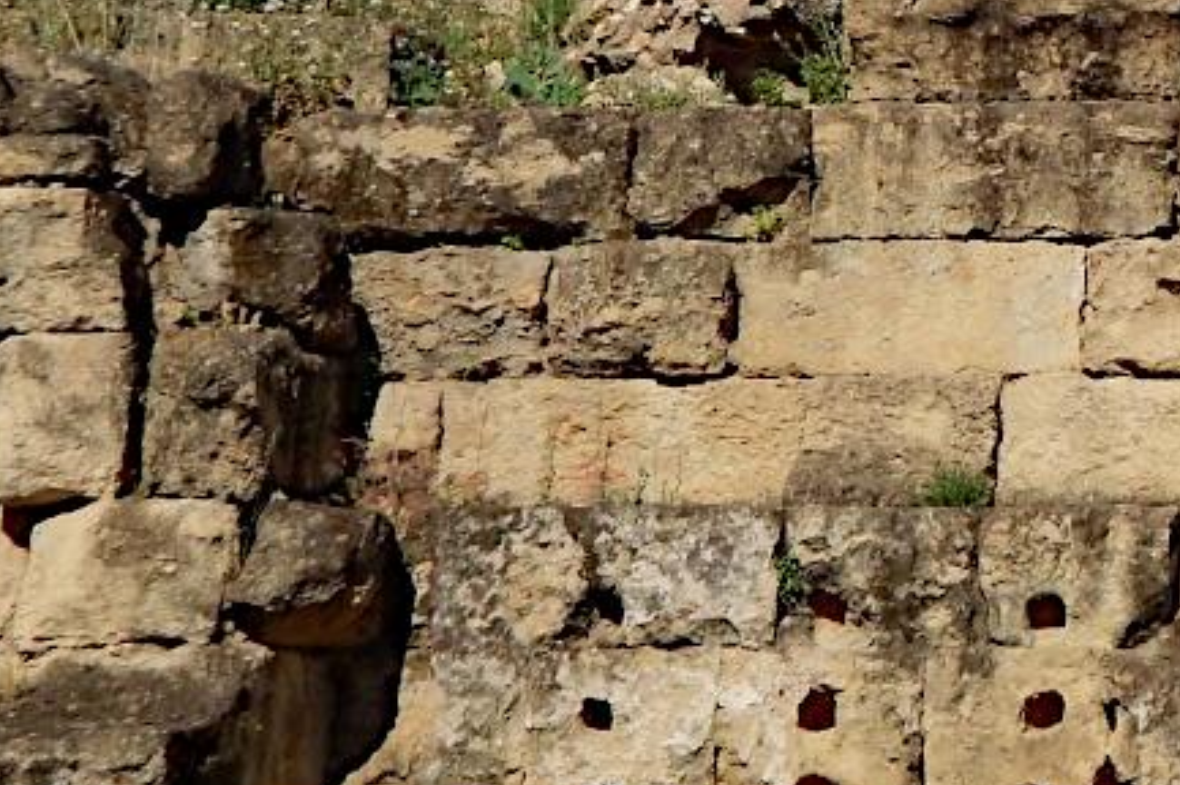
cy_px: -264
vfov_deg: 13.0
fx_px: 3308
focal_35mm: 101
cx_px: 1474
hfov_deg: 18.9
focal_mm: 6.1
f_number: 6.7
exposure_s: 1/800
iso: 125
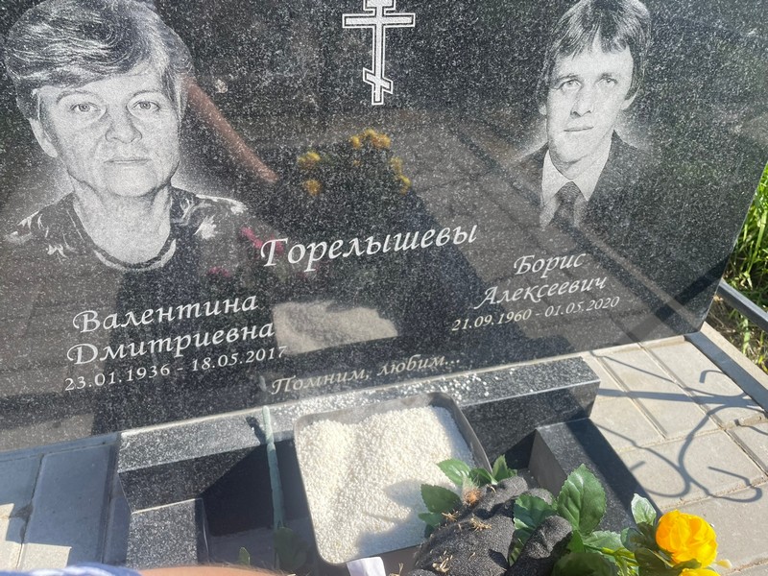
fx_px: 577
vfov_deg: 53.1
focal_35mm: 26
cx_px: 384
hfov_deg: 67.3
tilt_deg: -29.6
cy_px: 288
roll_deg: -1.3
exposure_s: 1/1511
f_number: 1.6
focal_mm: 4.2
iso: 32
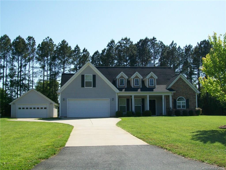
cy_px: 85
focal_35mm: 45
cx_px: 113
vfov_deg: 32.2
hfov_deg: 42.1
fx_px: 294
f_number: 5.3
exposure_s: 1/320
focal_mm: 7.6
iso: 64
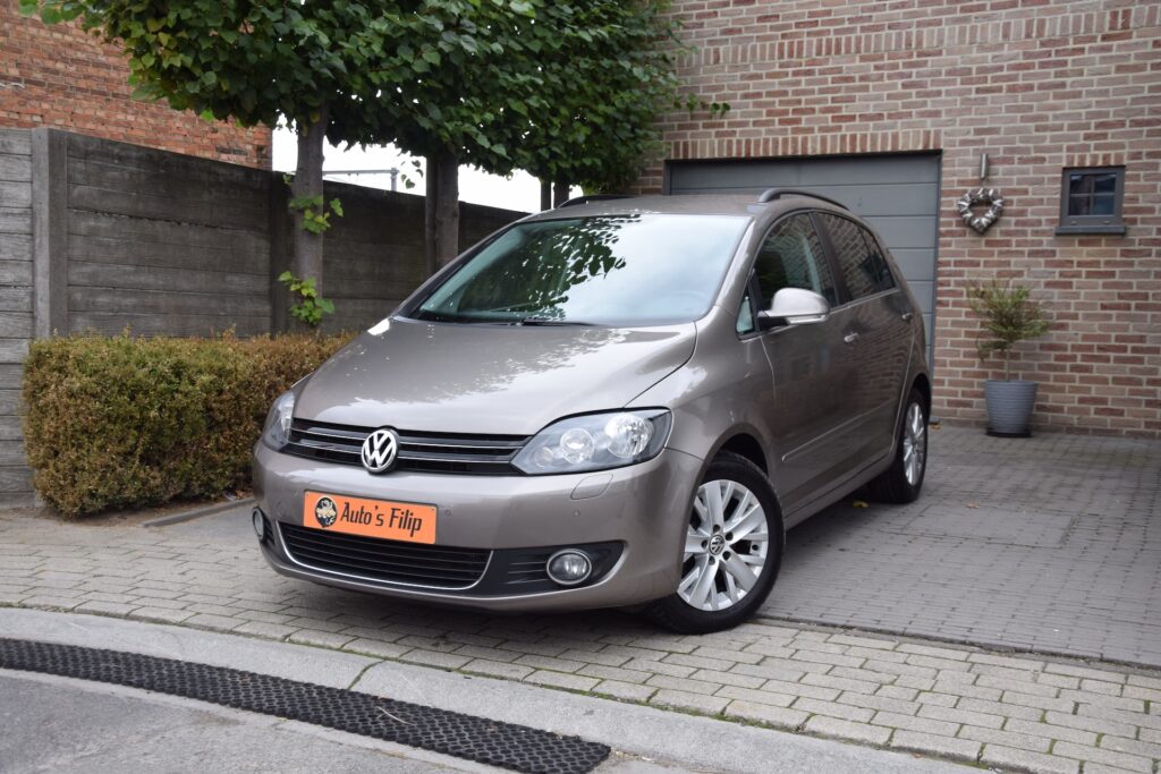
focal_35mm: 38
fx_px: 1209
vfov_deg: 35.5
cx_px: 580
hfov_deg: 51.3
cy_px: 387
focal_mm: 25
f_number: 6.3
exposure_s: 1/160
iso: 400
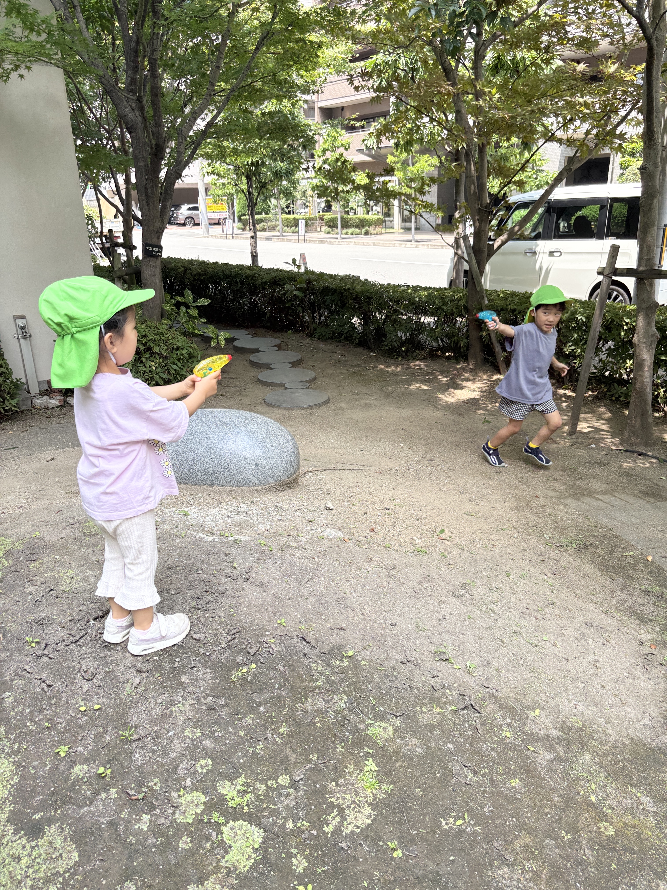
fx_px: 668
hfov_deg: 53.1
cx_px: 334
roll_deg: +0.0
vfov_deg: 67.3
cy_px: 445
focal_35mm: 26
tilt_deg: -20.7
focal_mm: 5.96
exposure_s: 1/473
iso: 50
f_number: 1.6
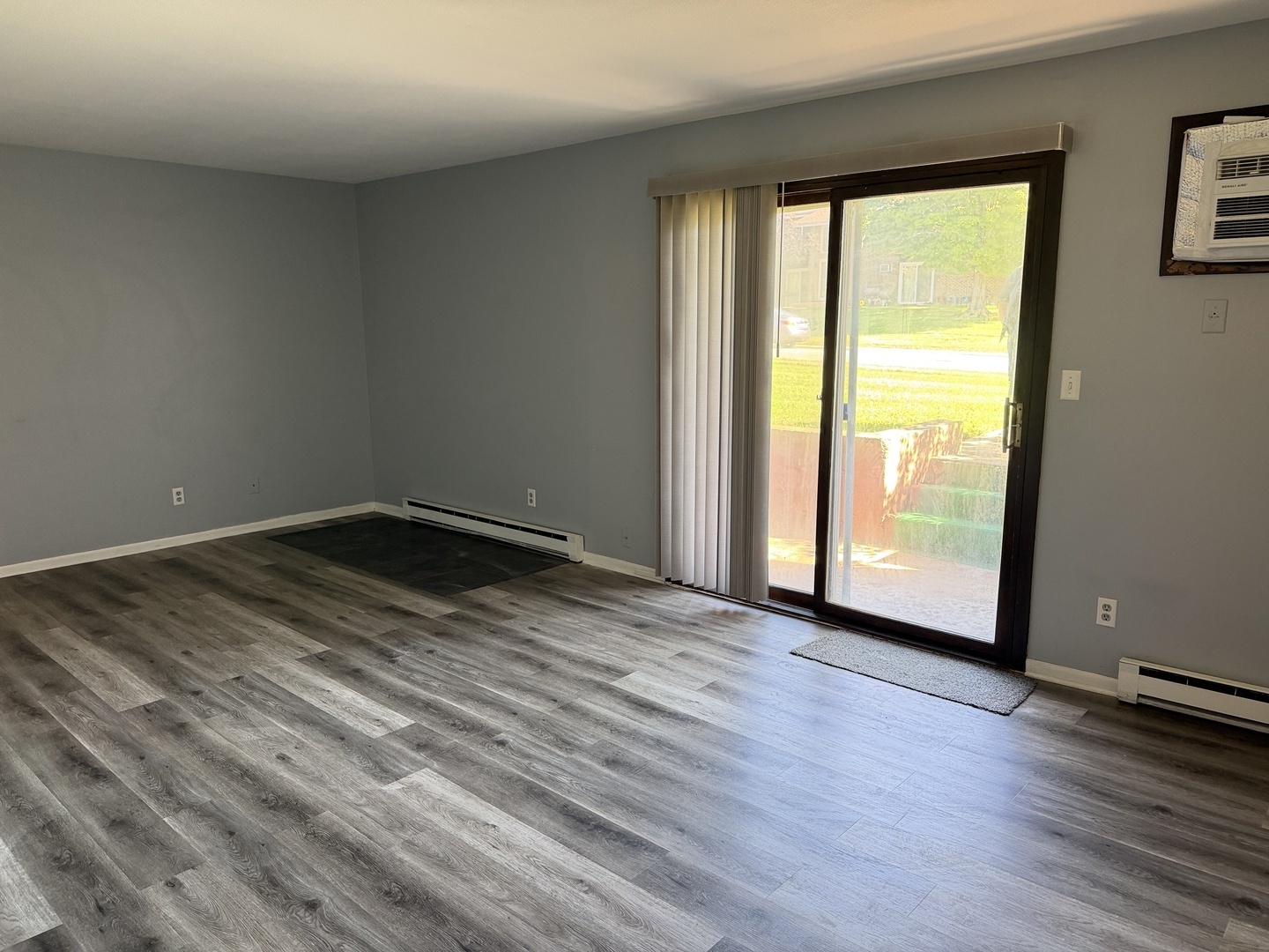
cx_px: 634
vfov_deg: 56.8
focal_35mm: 24
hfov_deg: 71.6
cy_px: 476
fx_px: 880
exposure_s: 1/60
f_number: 1.78
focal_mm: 6.76
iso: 250
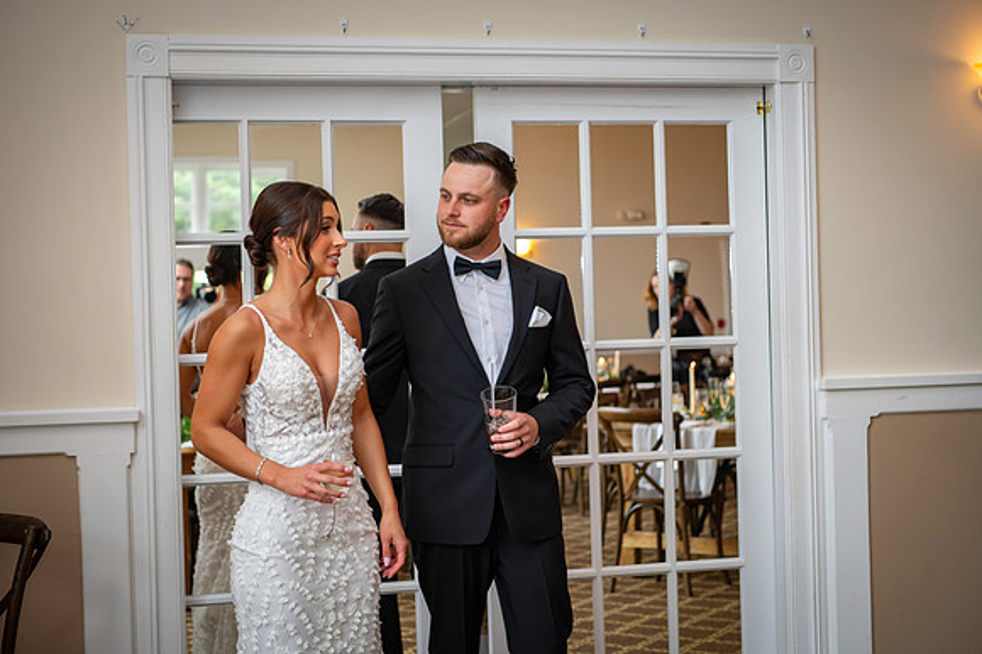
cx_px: 491
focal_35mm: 55
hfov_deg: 36.3
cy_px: 327
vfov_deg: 24.6
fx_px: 1499
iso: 800
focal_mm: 55
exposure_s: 1/125
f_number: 2.8
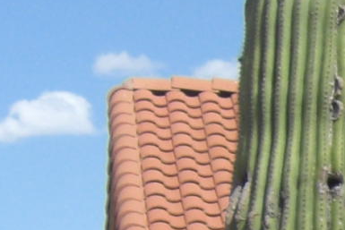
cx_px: 864
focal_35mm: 308
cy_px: 444
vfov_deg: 4.4
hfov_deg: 6.3
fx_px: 2953
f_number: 4
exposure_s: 1/640
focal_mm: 7.9
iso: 80
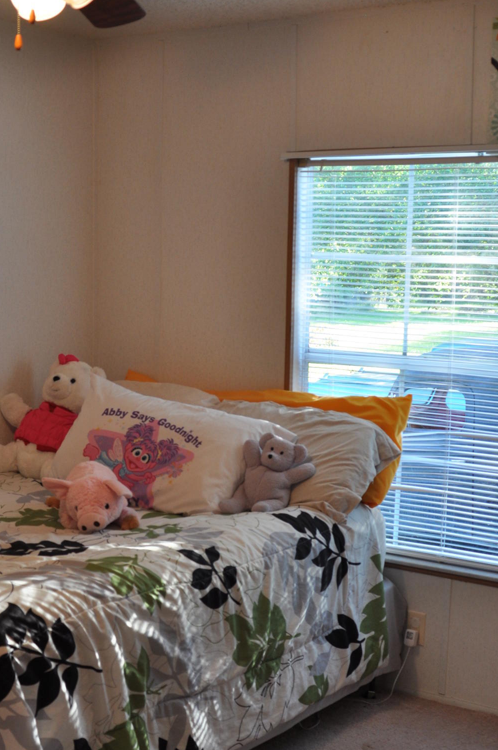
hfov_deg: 24.0
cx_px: 167
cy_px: 422
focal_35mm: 56
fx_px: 1165
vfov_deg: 35.6
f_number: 4.5
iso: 400
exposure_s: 1/80
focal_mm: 28
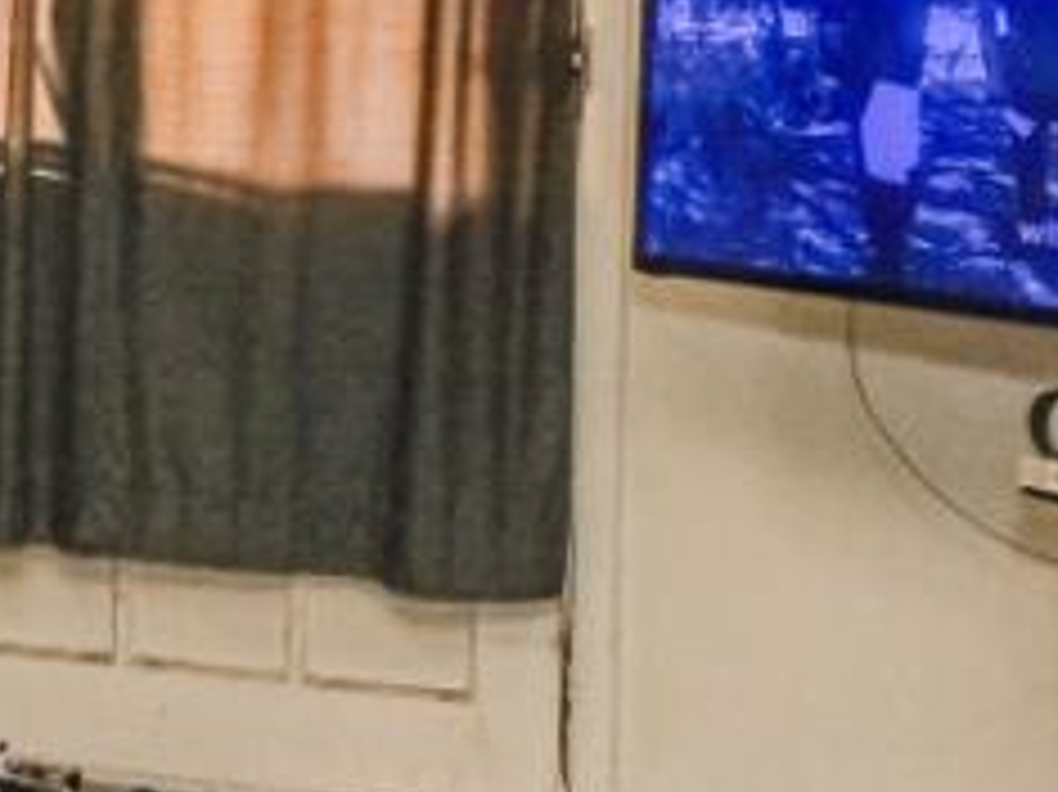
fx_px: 2810
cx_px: -347
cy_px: 36
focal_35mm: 92
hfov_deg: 19.5
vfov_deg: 15.8
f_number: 8
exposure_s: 1/80
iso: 1600
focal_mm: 10
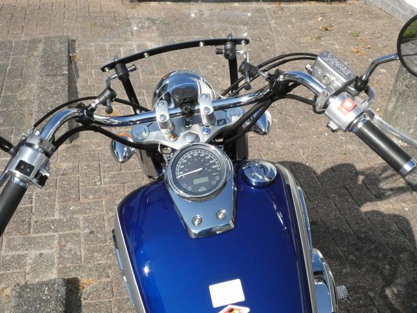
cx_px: 208
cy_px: 156
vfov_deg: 31.5
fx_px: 554
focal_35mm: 46
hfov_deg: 41.2
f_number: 8
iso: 800
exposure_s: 1/1300
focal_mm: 8.2
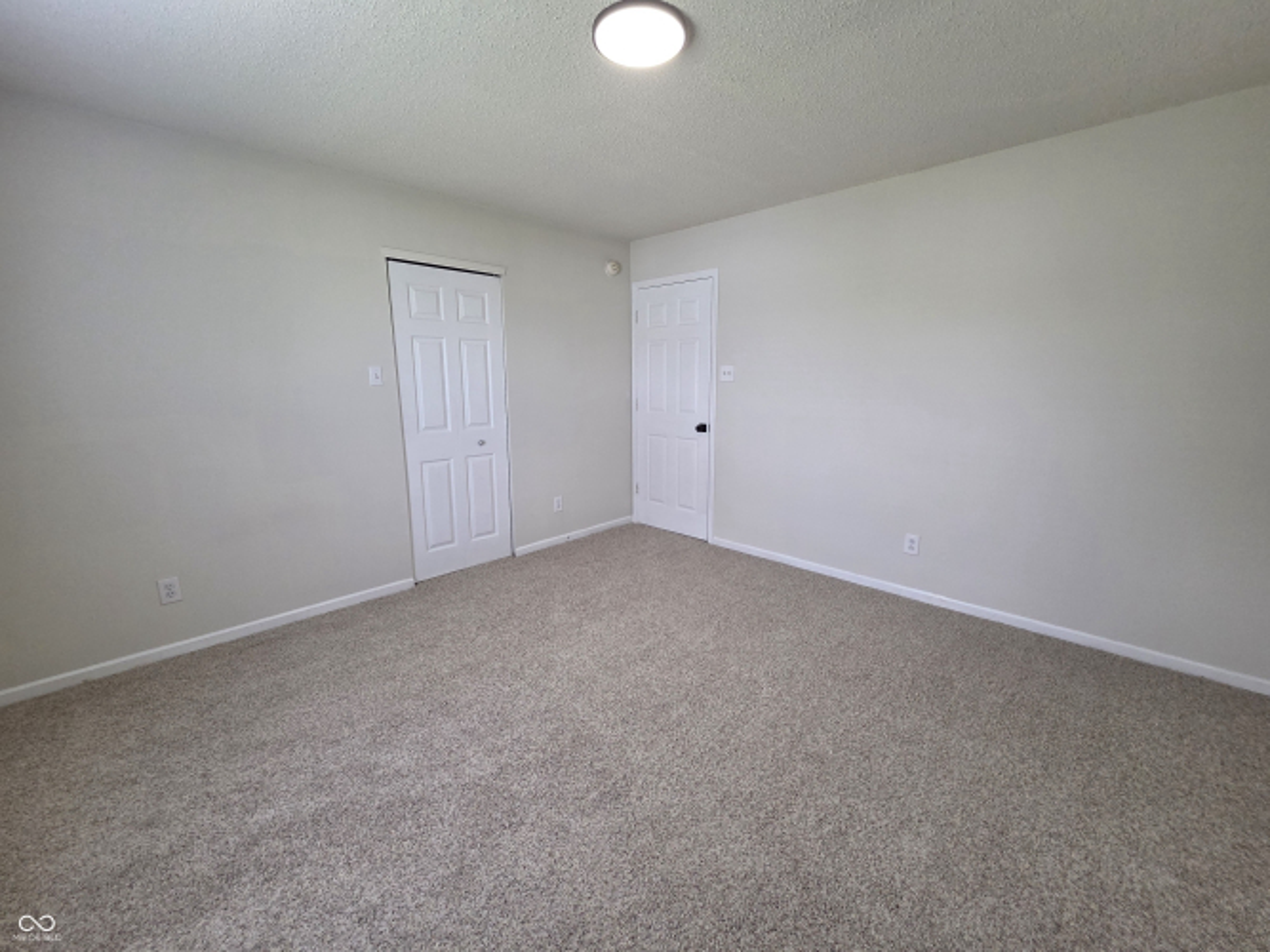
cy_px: 476
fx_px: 477
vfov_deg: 89.9
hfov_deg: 106.2
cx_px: 635
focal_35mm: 13
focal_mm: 2.2
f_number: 2.2
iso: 200
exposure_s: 1/120
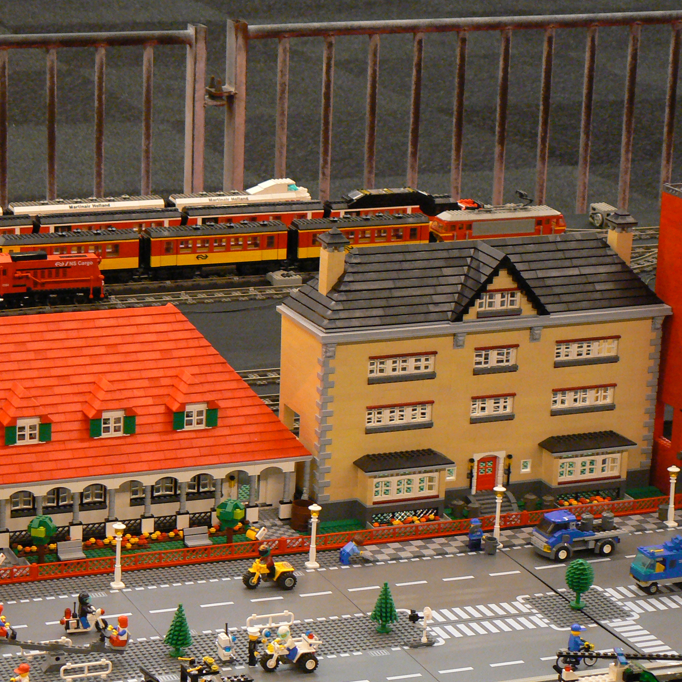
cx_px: 217
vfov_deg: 15.8
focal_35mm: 110
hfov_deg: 15.8
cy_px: 385
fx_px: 2452
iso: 200
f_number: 3.2
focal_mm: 13.7
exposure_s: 1/5
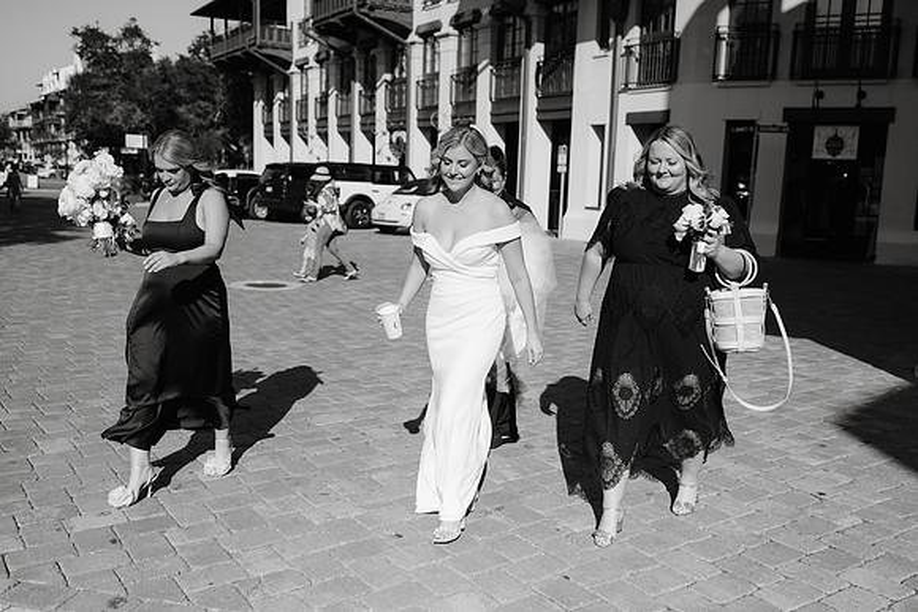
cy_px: 306
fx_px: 893
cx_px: 459
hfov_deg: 54.4
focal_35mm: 35
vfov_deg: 37.9
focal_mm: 35
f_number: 2.8
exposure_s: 1/8000
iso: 200
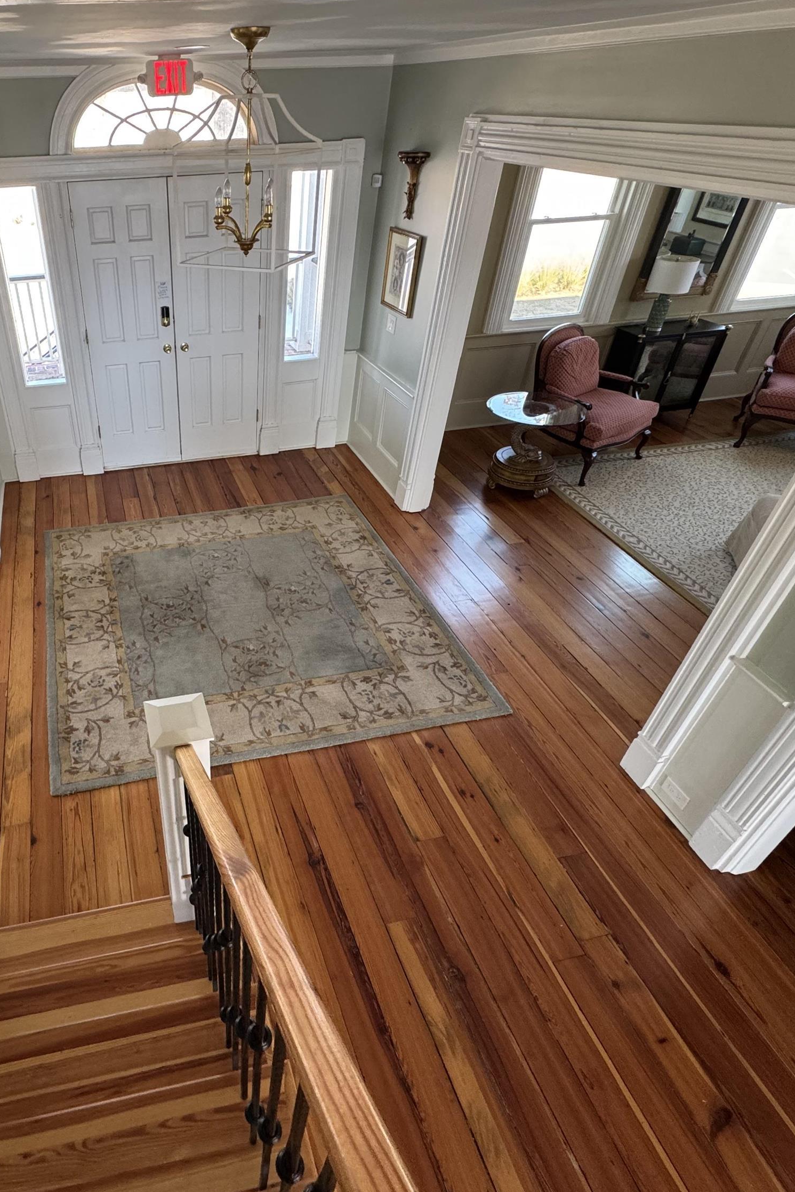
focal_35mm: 20
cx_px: 202
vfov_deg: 84.0
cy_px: 601
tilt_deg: -38.6
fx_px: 663
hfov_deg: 58.8
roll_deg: +2.1
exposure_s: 1/99
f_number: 2.2
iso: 250
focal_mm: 2.22
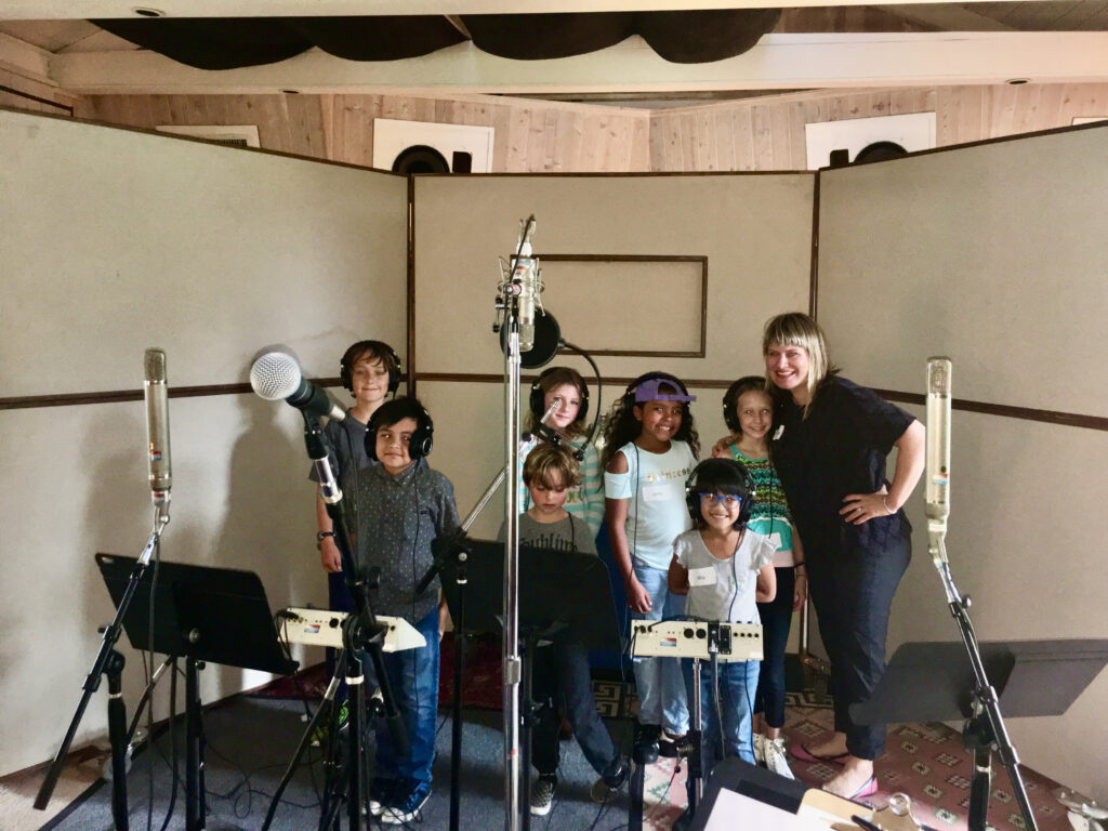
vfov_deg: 48.2
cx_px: 554
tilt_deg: -6.9
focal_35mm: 29
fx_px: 928
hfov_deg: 61.7
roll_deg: +0.0
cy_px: 416
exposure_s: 1/16
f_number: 2.2
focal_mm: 4.15
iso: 125
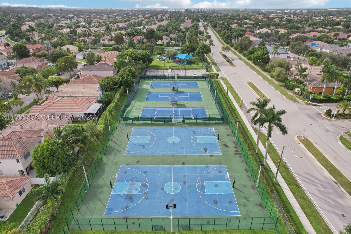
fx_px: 214
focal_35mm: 22
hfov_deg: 78.6
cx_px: 176
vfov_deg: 57.2
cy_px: 117
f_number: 2.8
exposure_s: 1/1600
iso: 160
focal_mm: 8.4
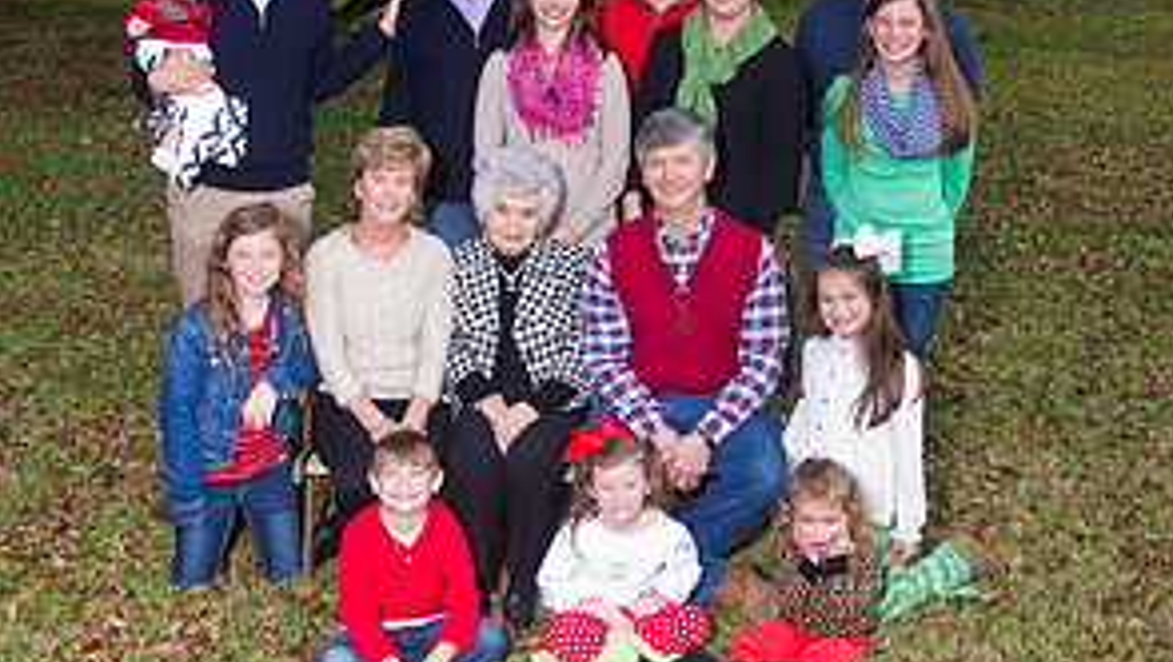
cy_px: 211
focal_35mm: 56
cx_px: 592
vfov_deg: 21.4
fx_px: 1743
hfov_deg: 37.2
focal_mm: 35
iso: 800
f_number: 7.1
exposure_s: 1/200
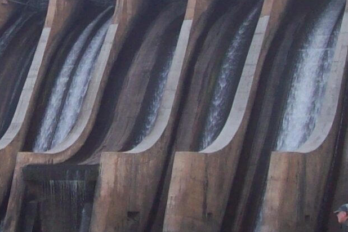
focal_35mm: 155
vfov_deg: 8.8
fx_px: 1498
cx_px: 17
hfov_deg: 13.1
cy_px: 75
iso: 80
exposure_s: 1/236
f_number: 2.7
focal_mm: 6
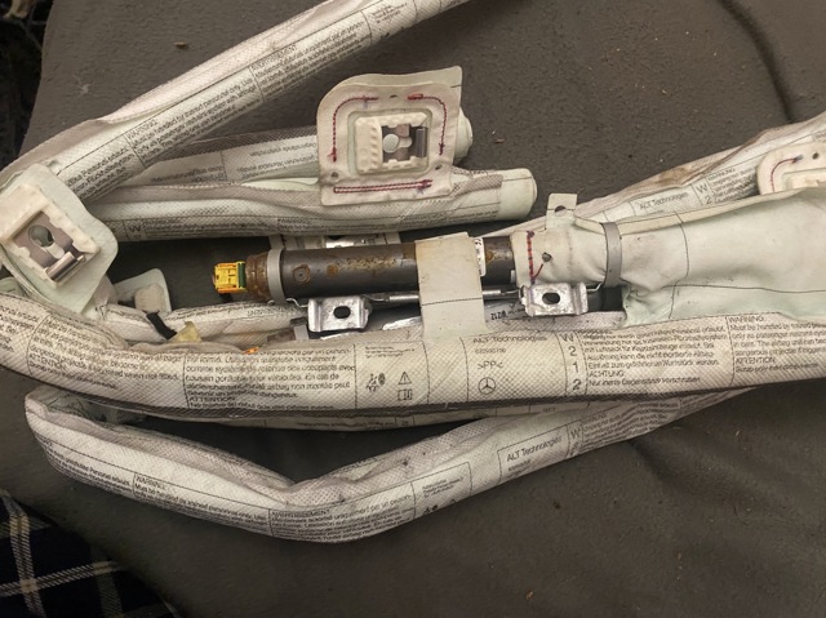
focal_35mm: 26
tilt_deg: -75.5
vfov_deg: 53.0
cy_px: 309
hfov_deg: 67.3
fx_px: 620
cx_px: 413
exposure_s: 1/30
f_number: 1.8
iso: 640
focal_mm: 4.25
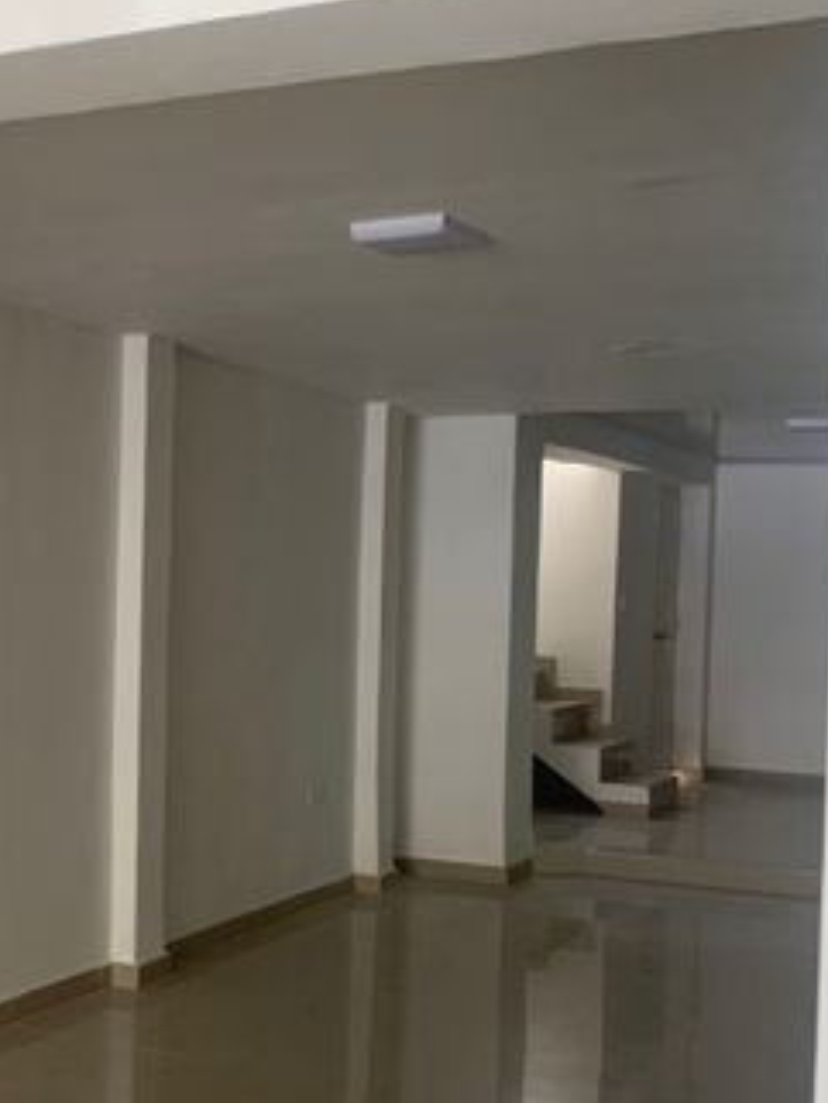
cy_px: 673
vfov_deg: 35.4
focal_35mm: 54
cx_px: -15
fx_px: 1721
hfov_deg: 25.6
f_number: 1.8
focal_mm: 4.25
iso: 100
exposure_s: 1/89
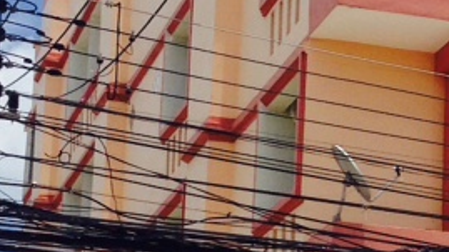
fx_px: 2035
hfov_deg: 12.0
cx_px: 666
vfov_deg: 7.1
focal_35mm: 171
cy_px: 252
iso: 50
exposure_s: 1/2584
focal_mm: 4.12
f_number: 2.4
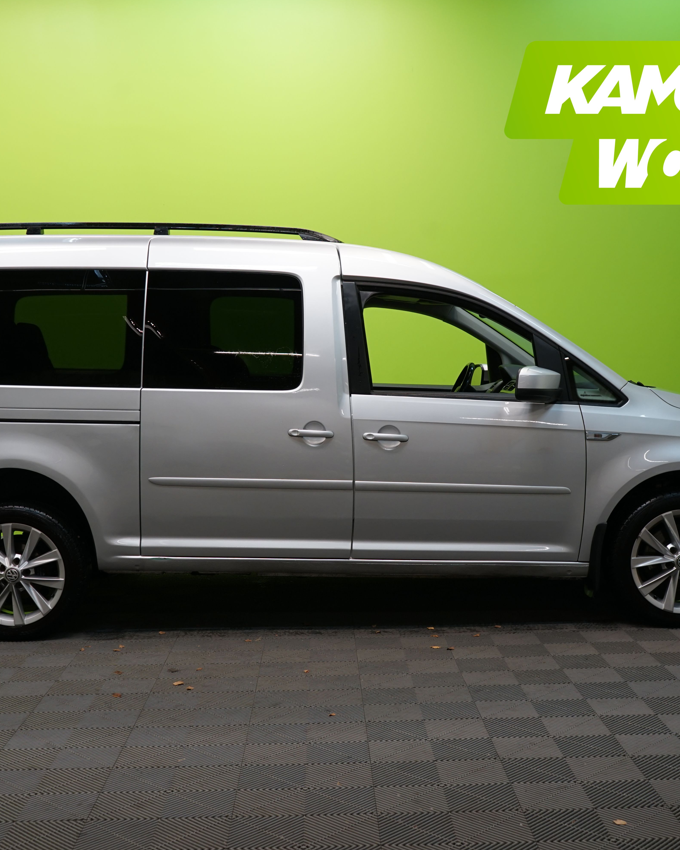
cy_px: 423
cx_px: 318
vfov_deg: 42.0
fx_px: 1107
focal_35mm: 44
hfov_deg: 34.1
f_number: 5.6
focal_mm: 31
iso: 400
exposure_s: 1/50
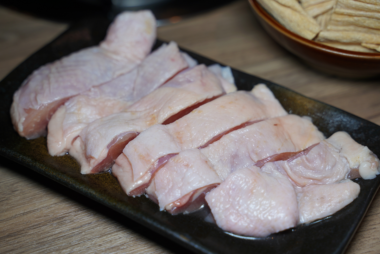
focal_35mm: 62
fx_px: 654
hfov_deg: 32.4
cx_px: 190
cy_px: 127
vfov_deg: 21.9
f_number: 4.5
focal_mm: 62
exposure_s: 1/100
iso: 100
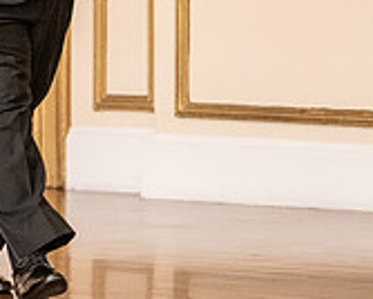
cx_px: 9
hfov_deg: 5.6
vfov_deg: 4.5
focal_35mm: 342
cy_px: -95
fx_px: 3780
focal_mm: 105
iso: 3200
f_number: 2.8
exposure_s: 1/500
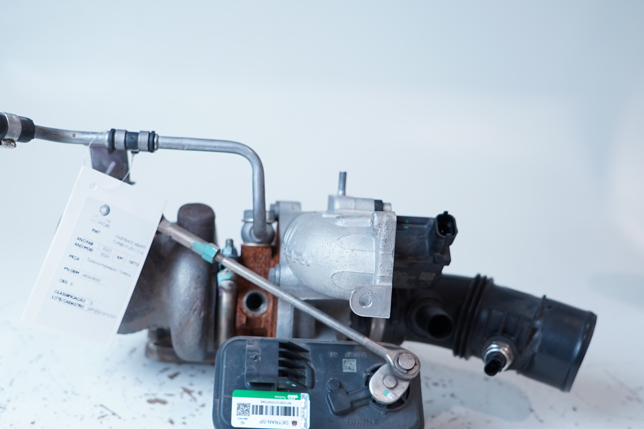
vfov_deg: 32.6
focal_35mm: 41
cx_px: 285
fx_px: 733
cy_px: 242
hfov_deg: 47.3
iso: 250
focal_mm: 23
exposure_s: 1/80
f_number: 2.8
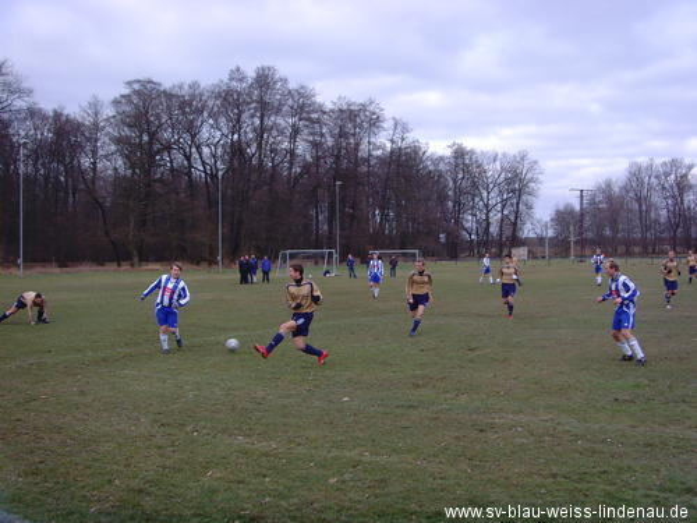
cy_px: 262
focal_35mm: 39
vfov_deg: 36.8
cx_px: 348
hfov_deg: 47.9
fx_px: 785
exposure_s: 1/250
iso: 80
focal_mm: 6.6
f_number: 3.5
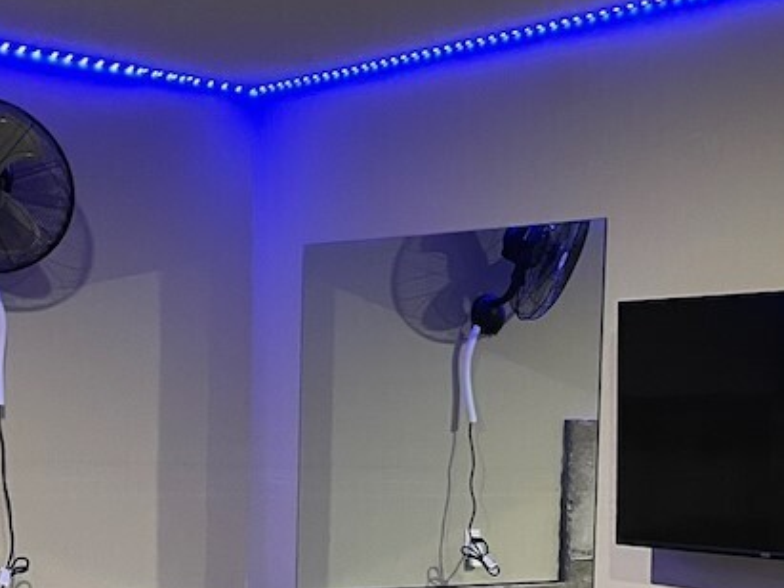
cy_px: 573
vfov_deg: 17.8
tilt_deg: -3.8
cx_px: 534
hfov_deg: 24.0
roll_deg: -2.4
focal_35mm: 81
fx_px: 1834
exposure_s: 1/30
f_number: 1.6
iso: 500
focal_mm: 4.2
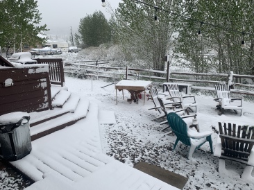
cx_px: 127
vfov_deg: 53.0
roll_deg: +3.3
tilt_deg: -10.4
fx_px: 191
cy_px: 95
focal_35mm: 26
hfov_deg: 67.3
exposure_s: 1/333
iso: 25
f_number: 1.8
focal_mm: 4.25
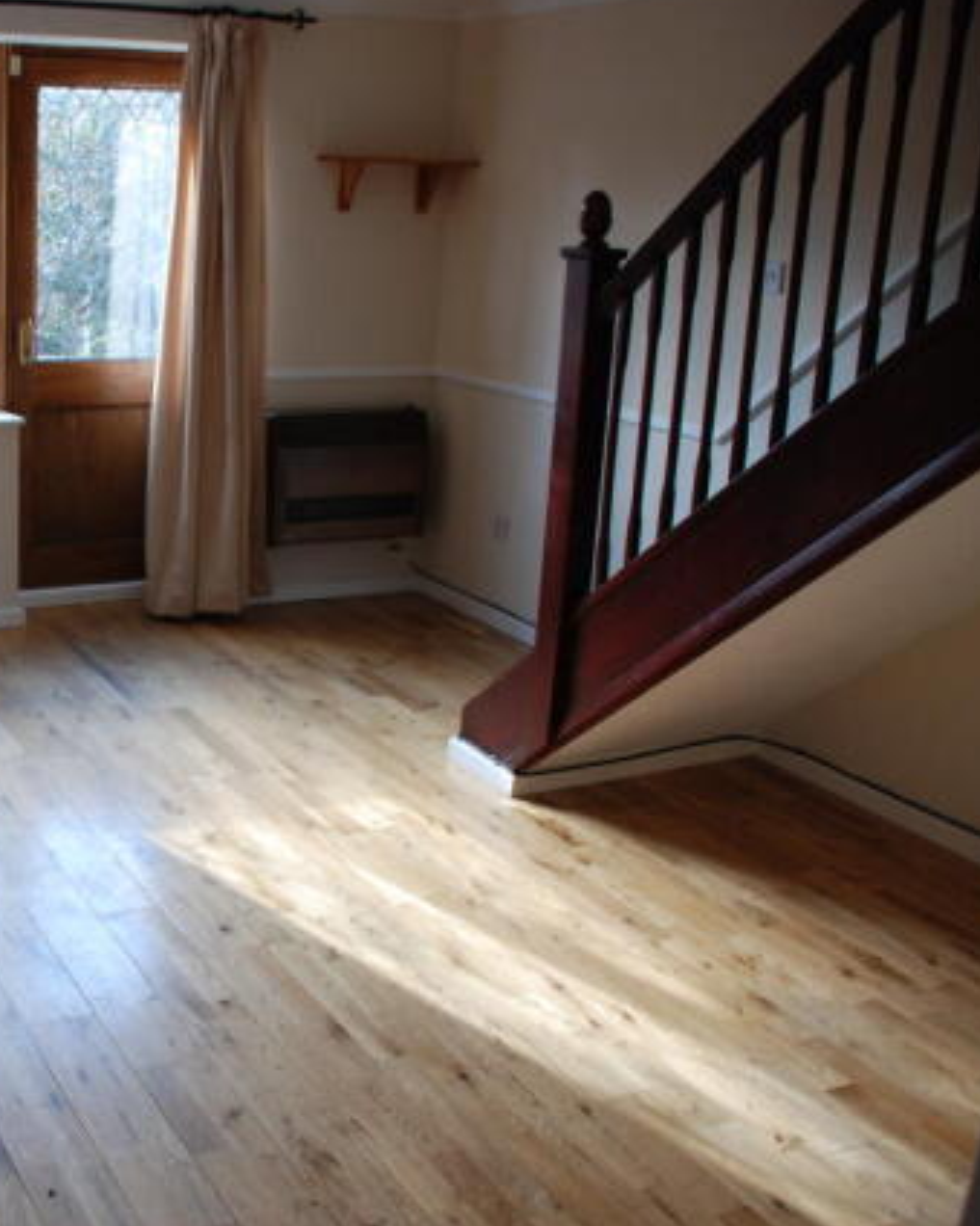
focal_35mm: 39
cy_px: 614
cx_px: 65
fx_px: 1414
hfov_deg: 35.5
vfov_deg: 46.9
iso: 200
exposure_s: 1/40
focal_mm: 18
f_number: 3.5
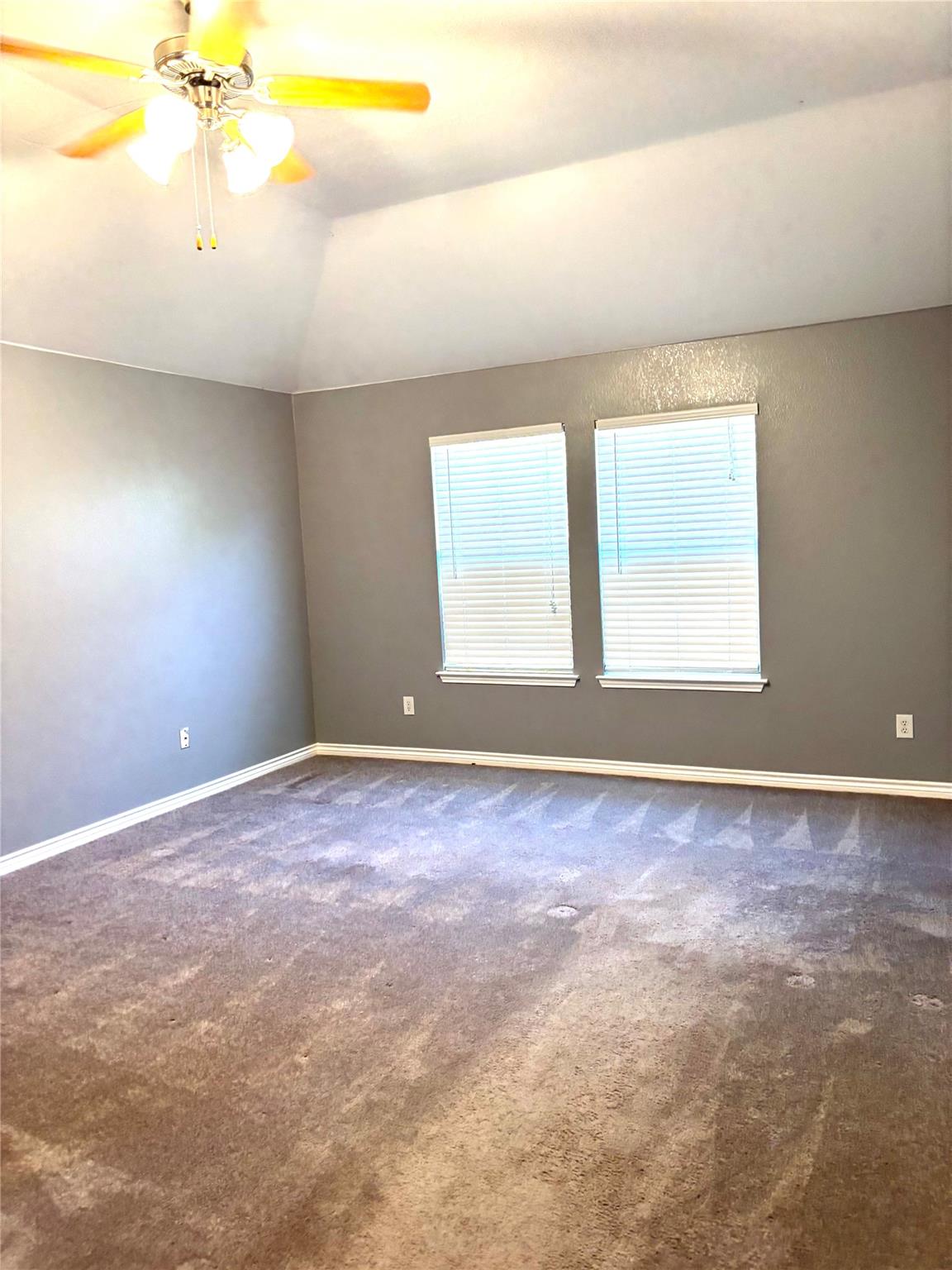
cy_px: 635
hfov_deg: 53.1
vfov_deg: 67.3
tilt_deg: -7.7
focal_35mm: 26
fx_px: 953
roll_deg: +3.3
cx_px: 476
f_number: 1.6
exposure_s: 1/60
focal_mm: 5.96
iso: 320
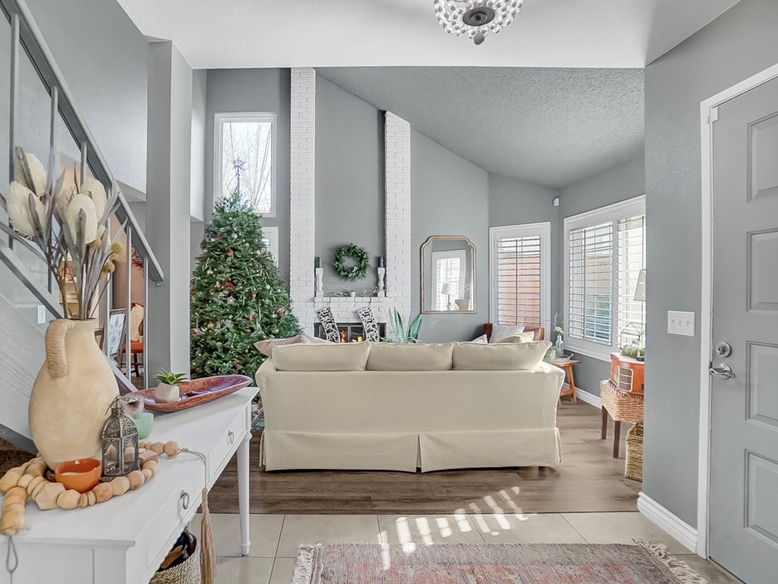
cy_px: 295
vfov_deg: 74.7
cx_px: 363
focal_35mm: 17
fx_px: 382
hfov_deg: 90.9
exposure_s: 1/125
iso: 1000
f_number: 5.6
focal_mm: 10
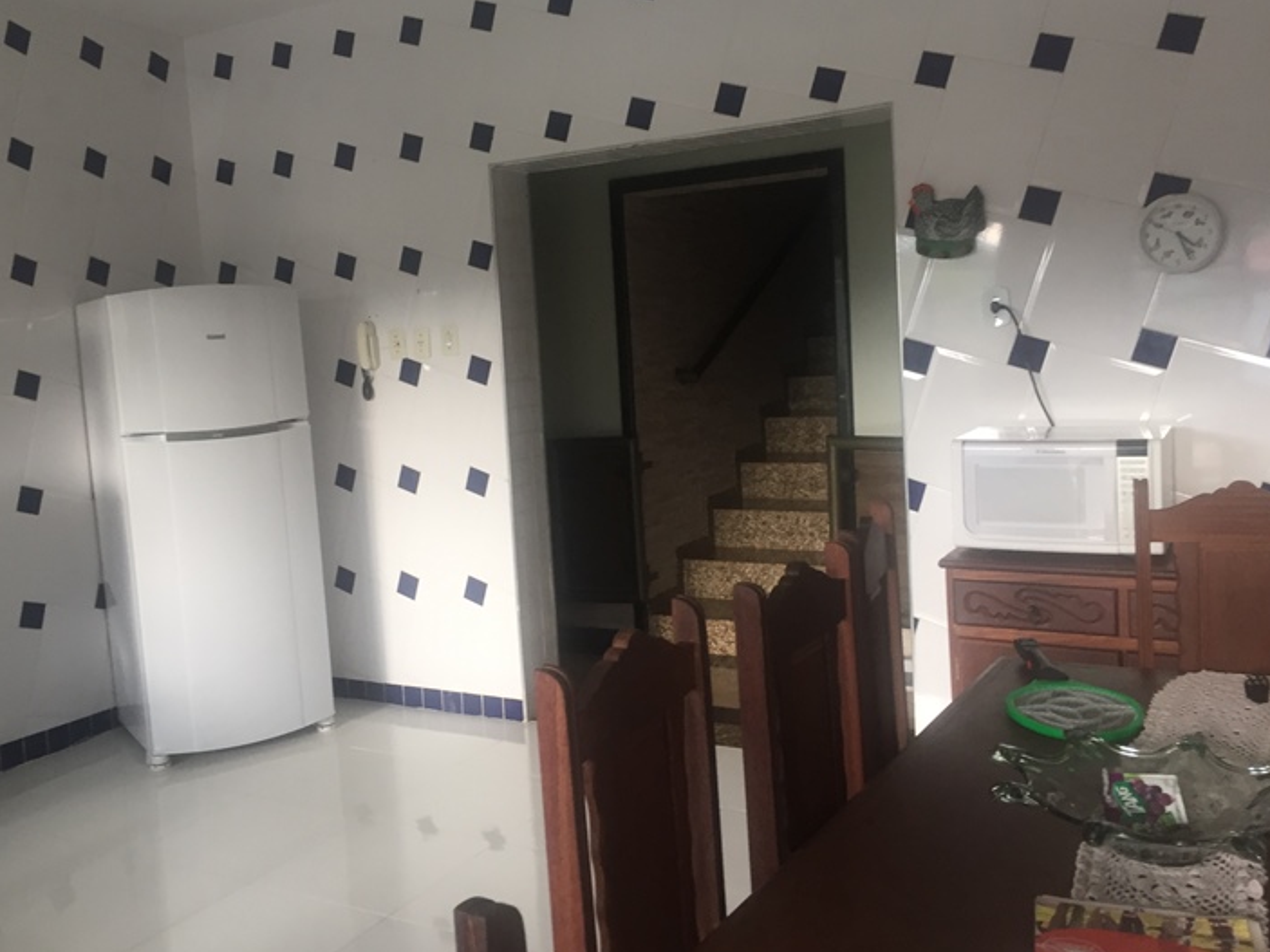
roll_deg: +1.6
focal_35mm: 33
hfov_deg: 55.2
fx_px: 1211
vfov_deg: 42.9
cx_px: 560
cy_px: 448
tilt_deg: -4.3
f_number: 2.2
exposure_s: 1/30
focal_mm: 4.15
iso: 32
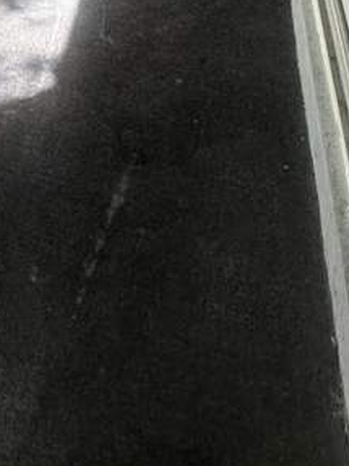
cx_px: 6
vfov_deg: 24.8
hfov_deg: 26.6
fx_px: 700
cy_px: -286
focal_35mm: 52
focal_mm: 2.22
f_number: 2.2
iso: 100
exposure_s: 1/99
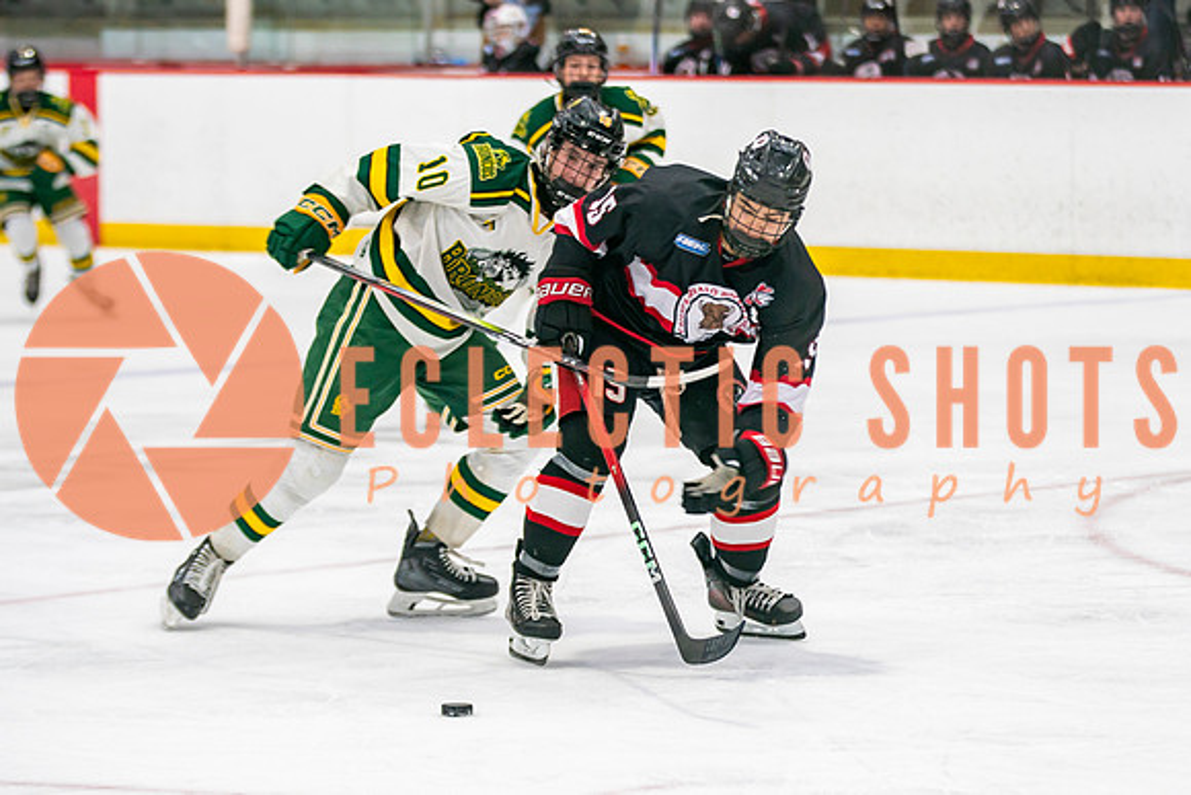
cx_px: 669
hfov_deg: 10.6
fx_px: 6405
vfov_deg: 7.1
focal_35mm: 194
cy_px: 421
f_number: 2.8
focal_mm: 120
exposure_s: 1/640
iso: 640
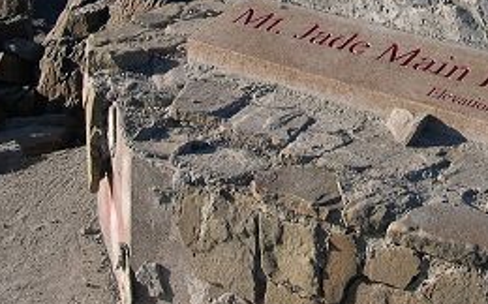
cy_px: -84
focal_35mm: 93
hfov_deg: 22.1
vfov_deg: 13.5
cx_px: 374
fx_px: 1236
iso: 100
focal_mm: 8
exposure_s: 1/184
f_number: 7.6
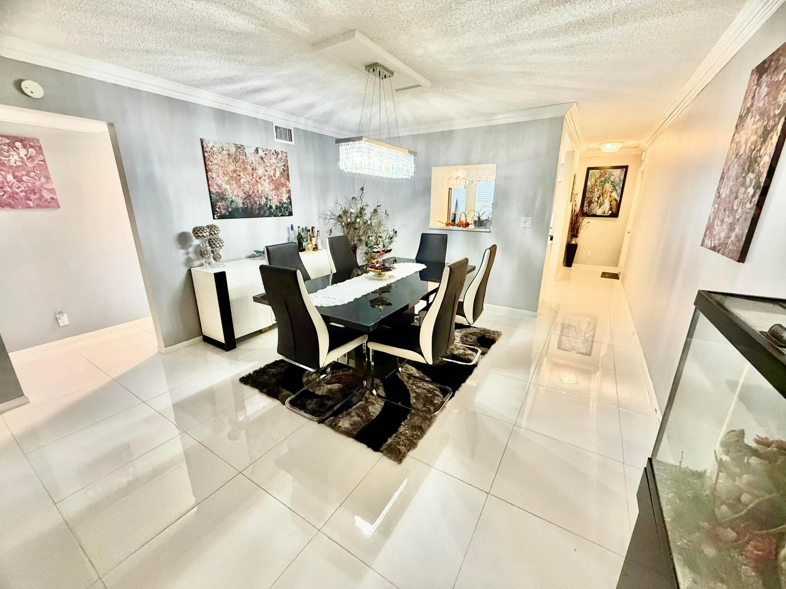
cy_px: 294
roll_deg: +0.4
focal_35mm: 14
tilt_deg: -15.8
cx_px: 393
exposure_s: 1/60
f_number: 2.2
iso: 400
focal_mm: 2.22
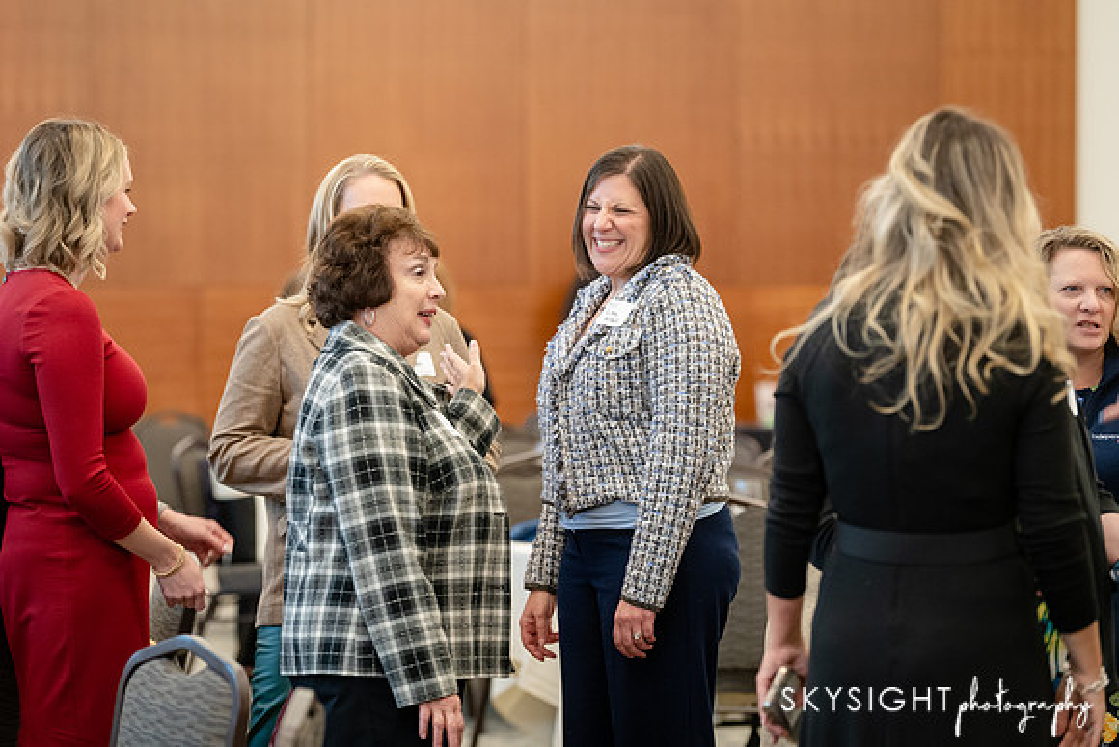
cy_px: 374
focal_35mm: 132
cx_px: 560
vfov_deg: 10.4
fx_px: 4103
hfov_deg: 15.5
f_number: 3.5
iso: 3200
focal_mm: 130
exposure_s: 1/125
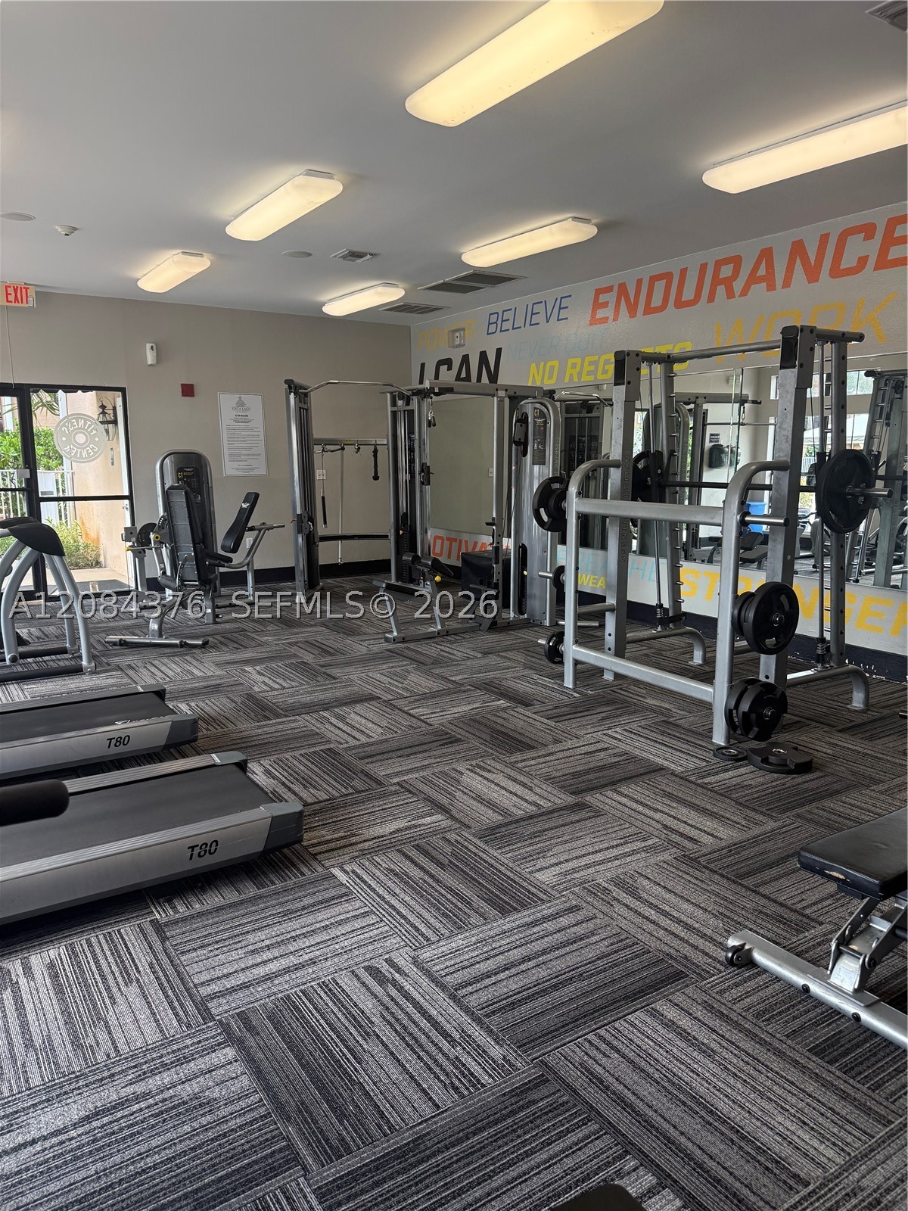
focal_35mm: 24
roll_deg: +0.9
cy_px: 606
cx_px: 454
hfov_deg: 56.8
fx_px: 839
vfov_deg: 71.6
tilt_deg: -9.5
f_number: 1.78
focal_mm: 6.76
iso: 200
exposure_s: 1/234
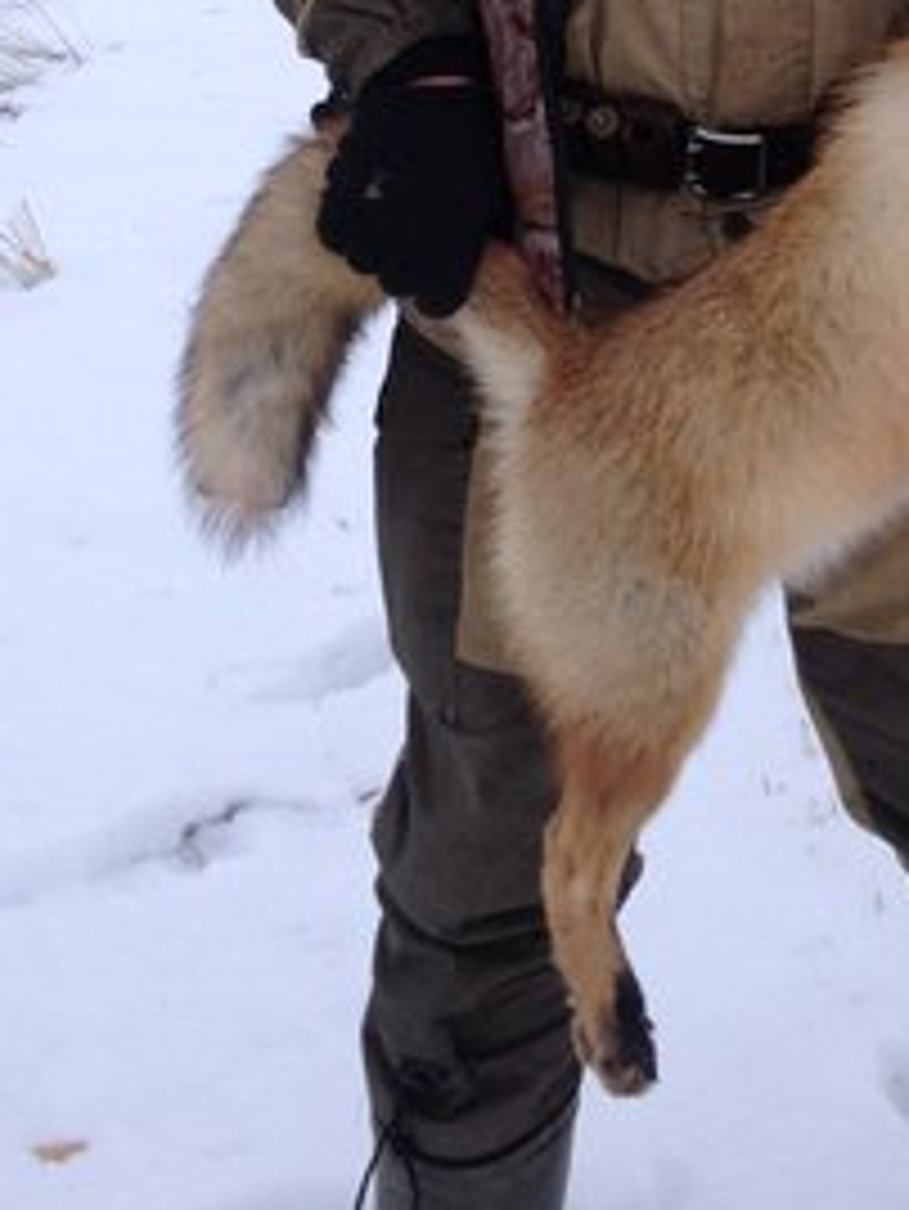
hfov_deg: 14.2
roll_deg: -0.9
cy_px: -319
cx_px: 724
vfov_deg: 17.8
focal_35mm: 104
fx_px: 3638
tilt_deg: -6.8
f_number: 2.4
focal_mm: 4.28
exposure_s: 1/506
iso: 50
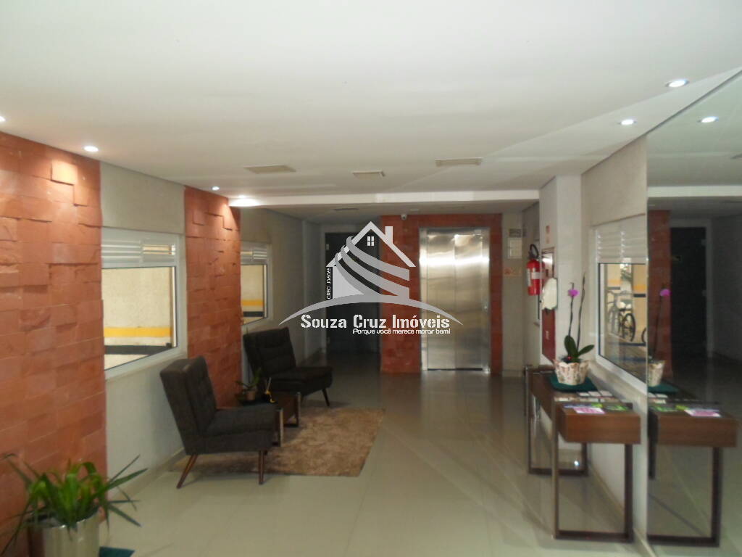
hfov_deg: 69.4
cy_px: 278
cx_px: 371
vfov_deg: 54.9
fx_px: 536
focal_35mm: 25
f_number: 2.5
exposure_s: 1/30
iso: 200
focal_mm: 4.5
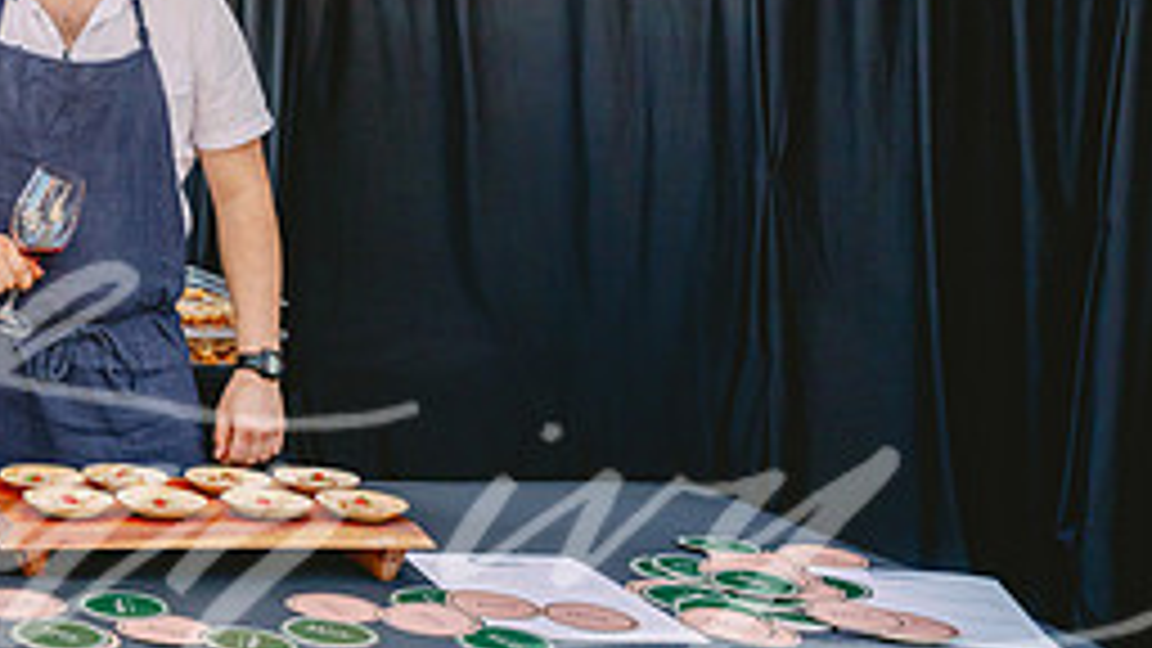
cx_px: -122
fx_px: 1802
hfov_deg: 31.4
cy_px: 7
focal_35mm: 59
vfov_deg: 19.8
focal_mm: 24
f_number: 7.1
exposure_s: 1/200
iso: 250
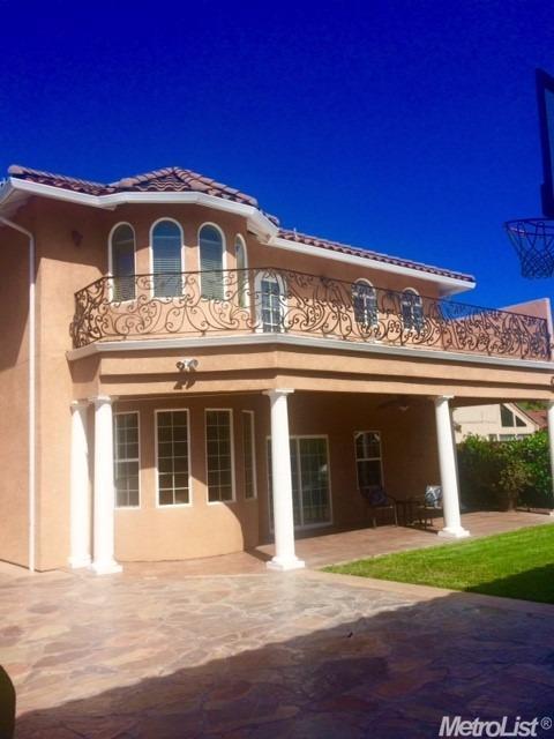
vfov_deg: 61.7
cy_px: 370
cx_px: 277
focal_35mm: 29
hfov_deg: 48.2
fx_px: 619
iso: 32
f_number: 2.2
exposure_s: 1/2740
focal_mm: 4.15
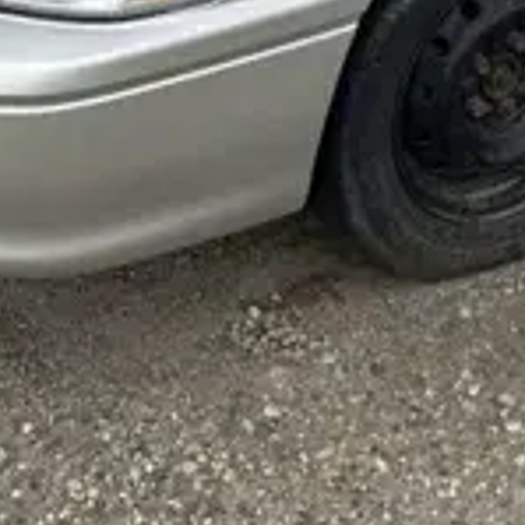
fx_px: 1561
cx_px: 409
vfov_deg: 17.3
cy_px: -243
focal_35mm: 91
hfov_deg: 18.9
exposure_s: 1/3058
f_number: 1.78
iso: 80
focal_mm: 6.86
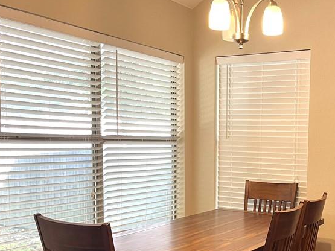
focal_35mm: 48
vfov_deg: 29.9
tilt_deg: -5.4
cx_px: 252
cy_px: 176
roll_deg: -0.7
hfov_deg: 38.6
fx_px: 464
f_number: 1.6
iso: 125
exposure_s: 1/60
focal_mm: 5.1
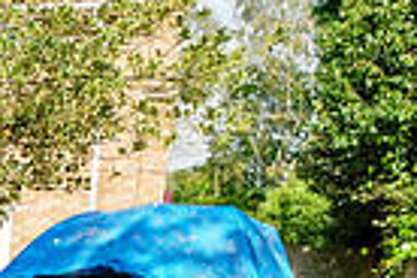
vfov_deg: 10.7
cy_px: 533
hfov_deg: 14.6
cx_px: -396
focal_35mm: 118
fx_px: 1367
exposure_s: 1/500
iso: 200
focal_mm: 13
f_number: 4
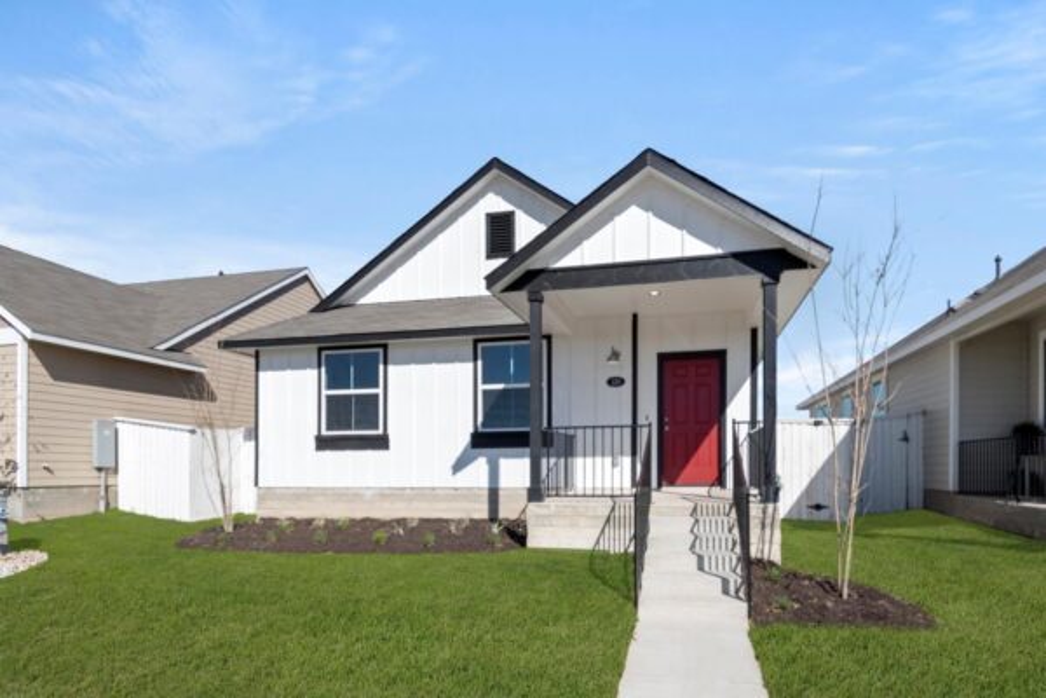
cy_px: 349
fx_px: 1046
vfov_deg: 36.9
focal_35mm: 36
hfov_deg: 53.1
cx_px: 523
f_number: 8
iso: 400
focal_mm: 24
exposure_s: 1/800
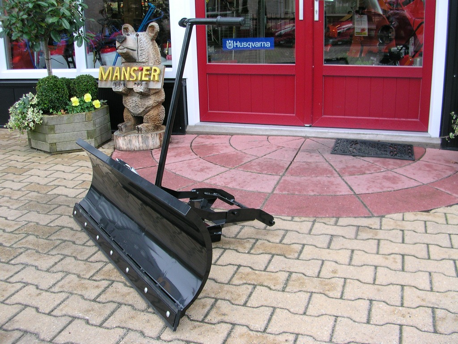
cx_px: 229
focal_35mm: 37
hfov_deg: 50.1
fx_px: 490
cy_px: 172
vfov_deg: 38.7
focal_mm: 5.6
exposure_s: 1/41.1
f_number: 2.7
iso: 100
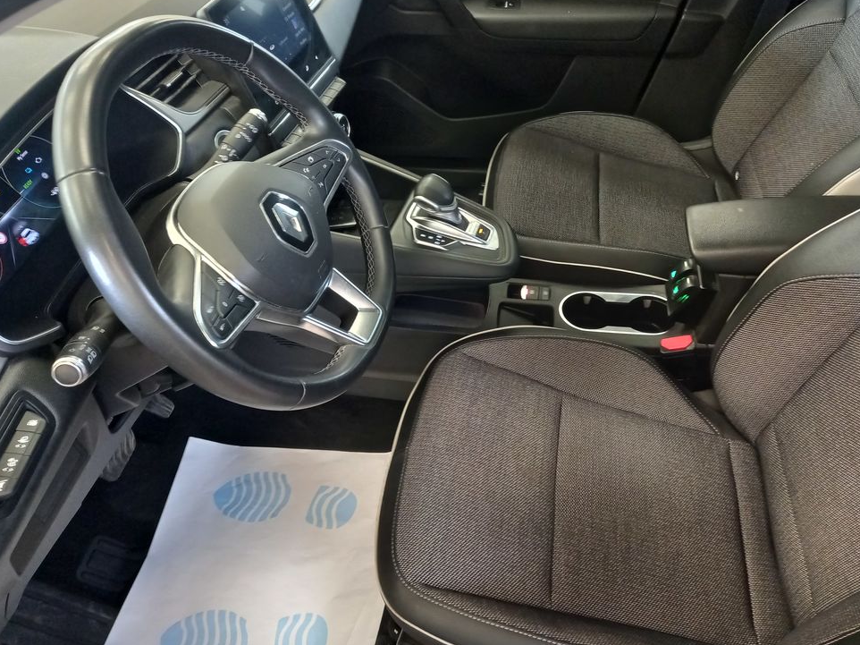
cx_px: 443
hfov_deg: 67.3
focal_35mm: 26
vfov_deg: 53.0
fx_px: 646
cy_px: 324
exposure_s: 1/20
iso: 500
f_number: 2
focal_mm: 4.6
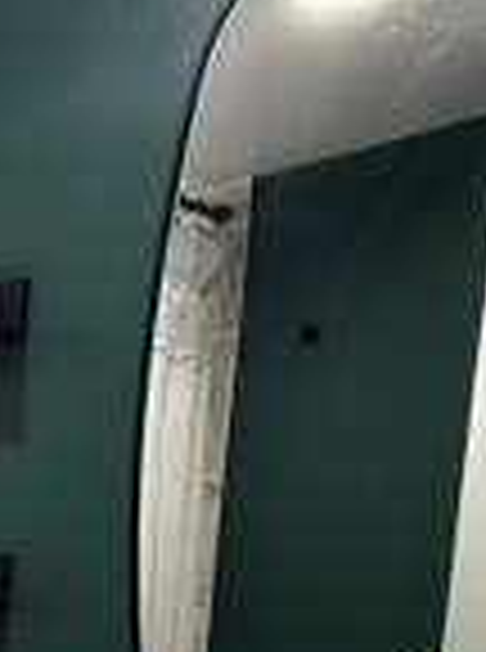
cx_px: -364
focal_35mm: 62
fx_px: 1166
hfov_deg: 18.8
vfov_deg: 27.4
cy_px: 787
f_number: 2.2
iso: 320
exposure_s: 1/120
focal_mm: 2.22
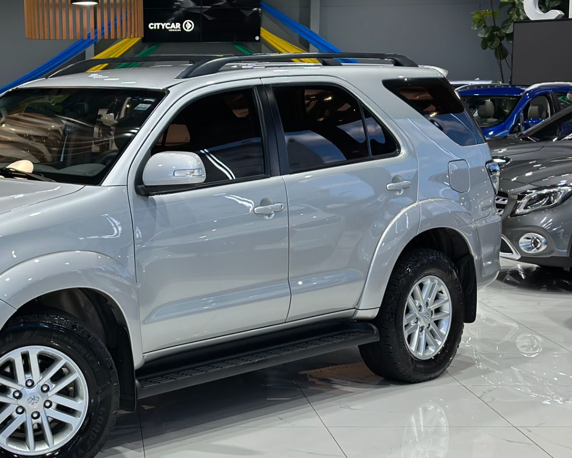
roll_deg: +0.3
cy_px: 256
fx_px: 1355
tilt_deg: -7.6
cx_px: 101
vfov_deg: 19.2
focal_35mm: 80
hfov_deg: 23.4
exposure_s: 1/120
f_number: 1.78
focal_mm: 6.86
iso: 125
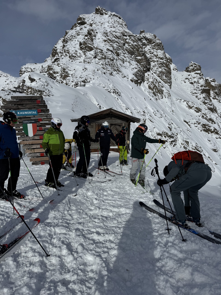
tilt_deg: -6.9
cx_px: 110
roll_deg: -2.1
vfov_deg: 71.6
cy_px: 148
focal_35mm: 24
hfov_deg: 56.8
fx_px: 204
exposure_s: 1/15152
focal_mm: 6.76
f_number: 1.78
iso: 64
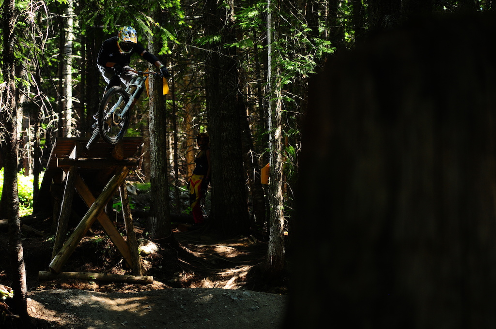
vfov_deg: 13.0
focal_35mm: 105
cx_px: 248
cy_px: 164
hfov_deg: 19.5
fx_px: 1445
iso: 400
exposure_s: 1/250
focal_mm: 70
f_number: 2.8
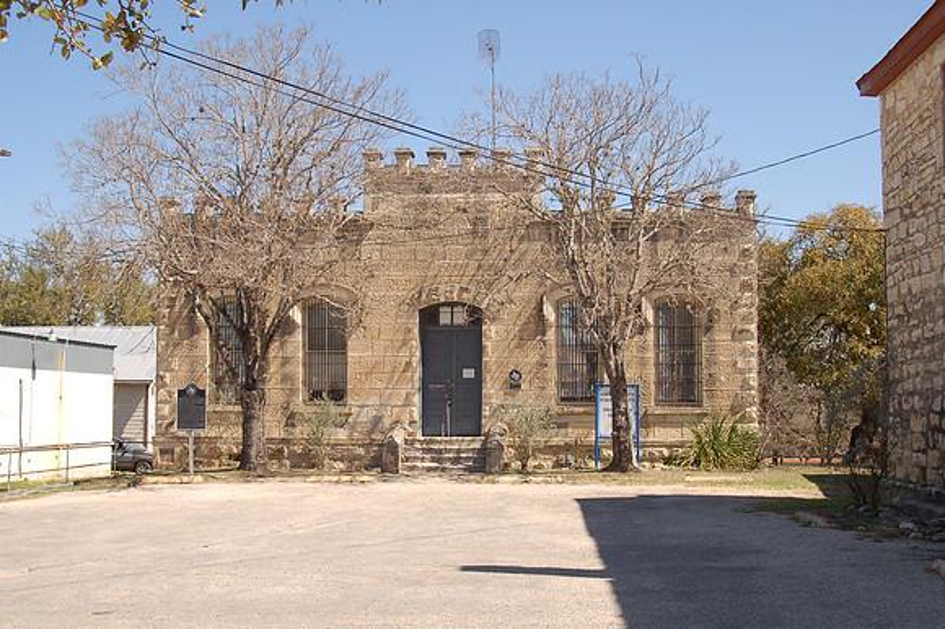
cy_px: 314
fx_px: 1102
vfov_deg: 31.9
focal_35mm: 42
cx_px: 472
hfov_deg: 46.4
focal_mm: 28
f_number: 9
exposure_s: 1/320
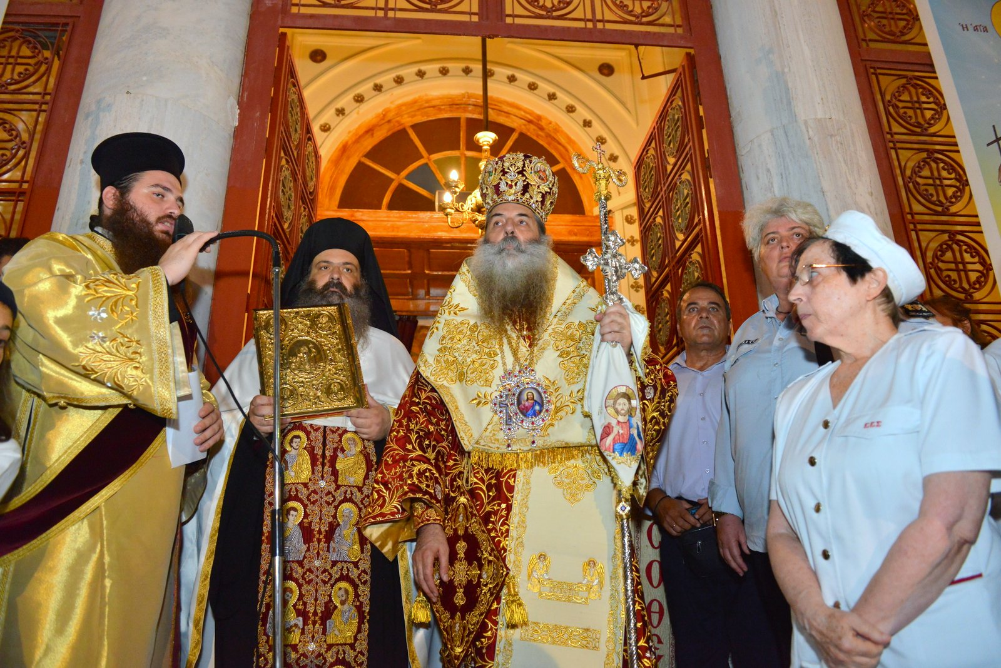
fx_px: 723
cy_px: 334
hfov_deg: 69.4
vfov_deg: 49.6
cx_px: 500
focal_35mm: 26
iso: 1600
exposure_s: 1/160
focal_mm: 26
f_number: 4
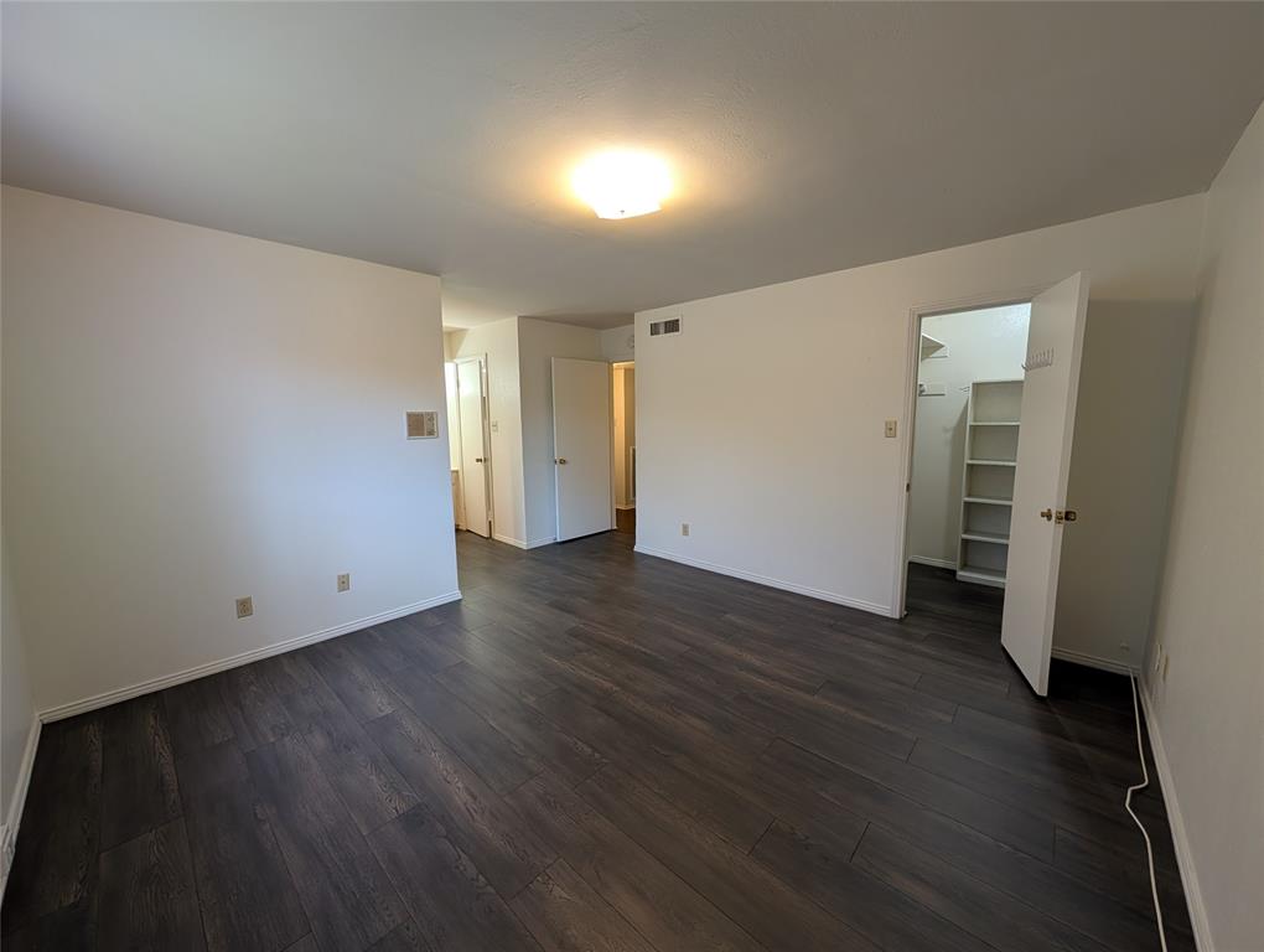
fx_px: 439
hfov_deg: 110.5
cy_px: 476
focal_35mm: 12
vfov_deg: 94.6
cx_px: 632
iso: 59
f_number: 1.7
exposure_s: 1/60
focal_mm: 2.02
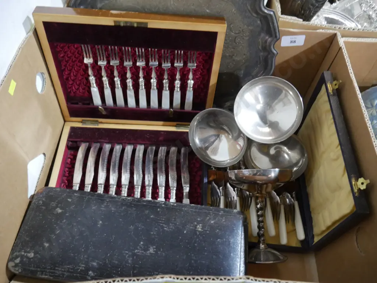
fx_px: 305
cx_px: 188
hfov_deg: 63.4
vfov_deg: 49.8
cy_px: 142
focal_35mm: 28
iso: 3200
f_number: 3.5
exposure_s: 1/60
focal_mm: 14
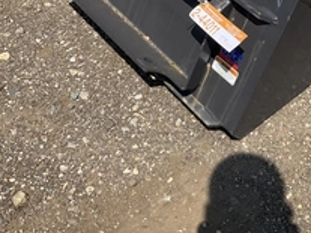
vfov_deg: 25.1
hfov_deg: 33.5
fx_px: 503
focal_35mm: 56
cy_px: 15
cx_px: 240
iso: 25
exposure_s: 1/1626
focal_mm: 3
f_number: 1.8
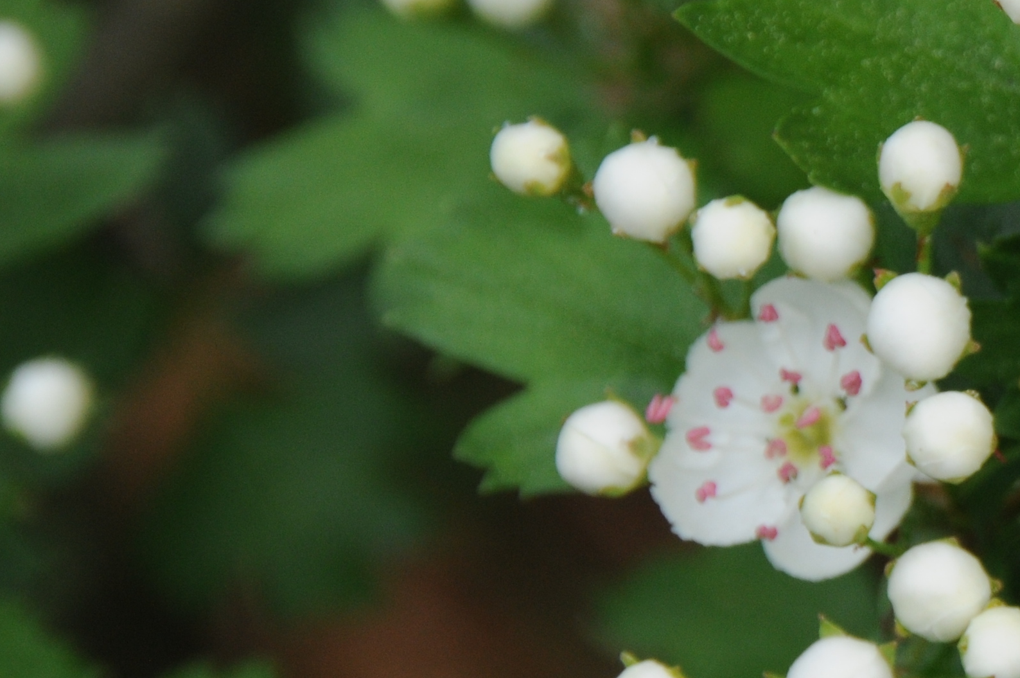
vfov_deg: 2.8
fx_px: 13754
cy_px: 253
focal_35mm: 486
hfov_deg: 4.2
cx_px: 1366
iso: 400
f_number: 10
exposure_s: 1/200
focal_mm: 120
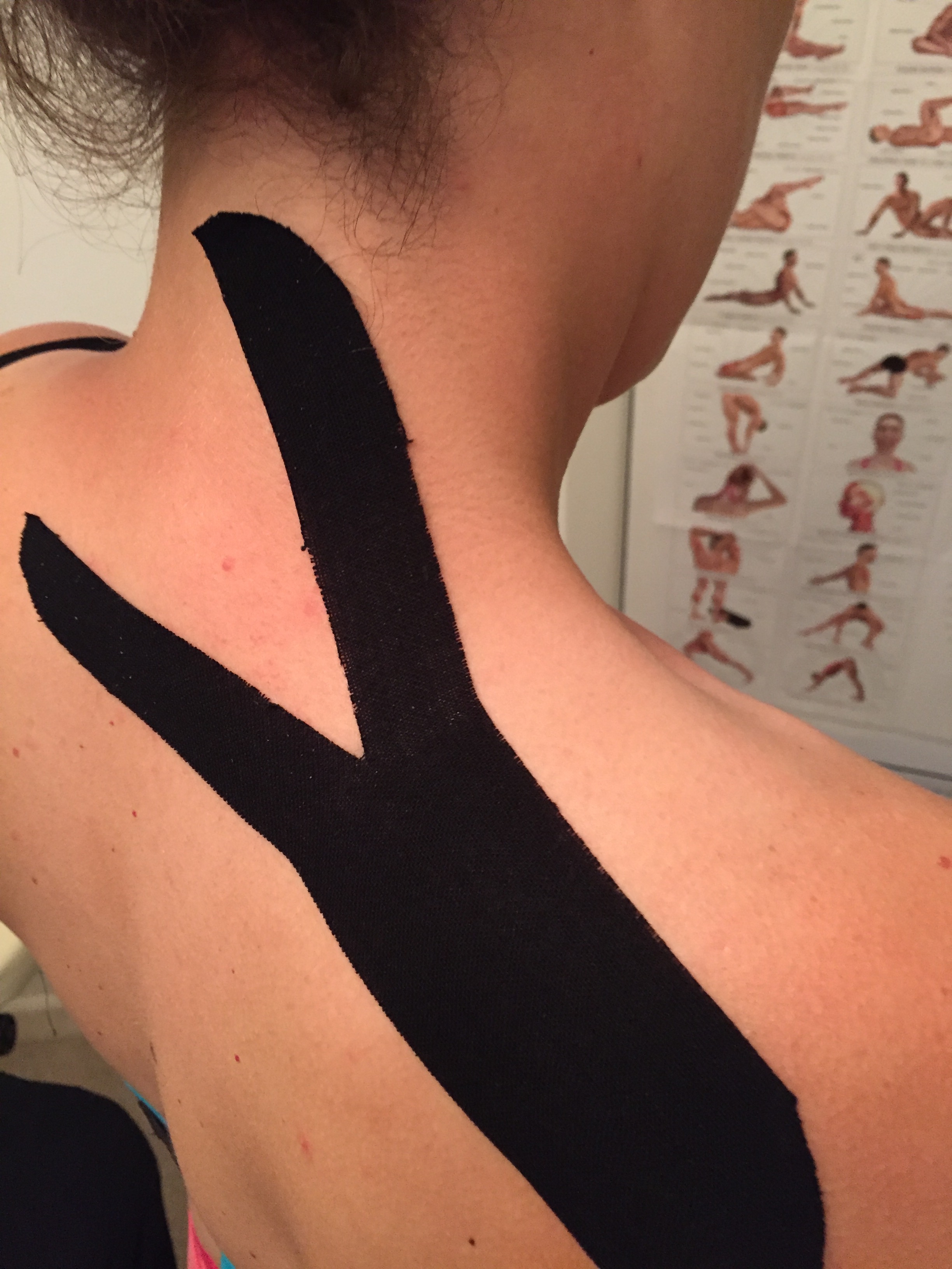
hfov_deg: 48.2
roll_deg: +2.0
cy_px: 634
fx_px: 1063
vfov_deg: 61.7
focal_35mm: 29
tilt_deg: -32.9
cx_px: 476
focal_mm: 4.15
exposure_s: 1/17
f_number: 2.2
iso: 250
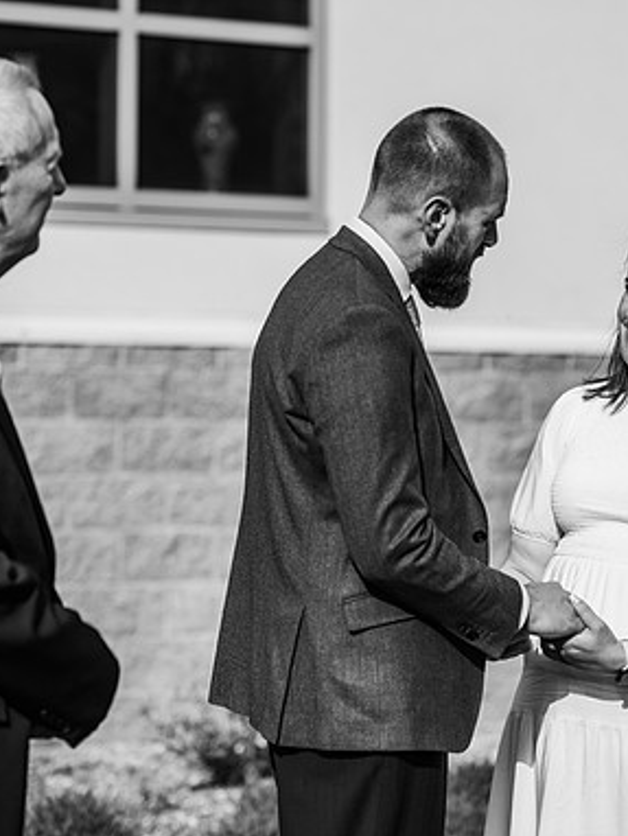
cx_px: 479
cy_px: 419
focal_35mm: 124
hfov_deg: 11.9
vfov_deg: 15.9
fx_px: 2996
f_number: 2.8
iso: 125
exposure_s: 1/4000
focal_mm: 85
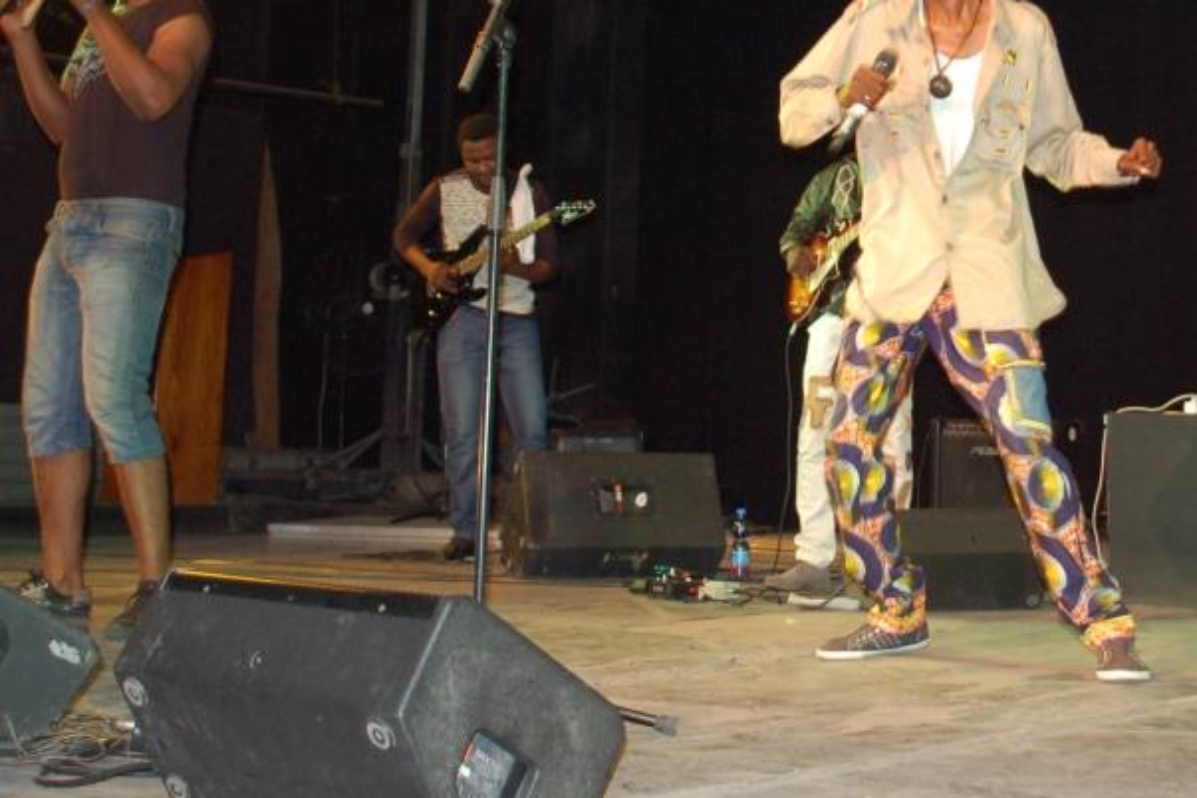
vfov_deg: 21.9
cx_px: 858
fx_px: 2028
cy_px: 150
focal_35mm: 61
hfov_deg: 32.4
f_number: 4.2
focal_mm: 24
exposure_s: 1/60
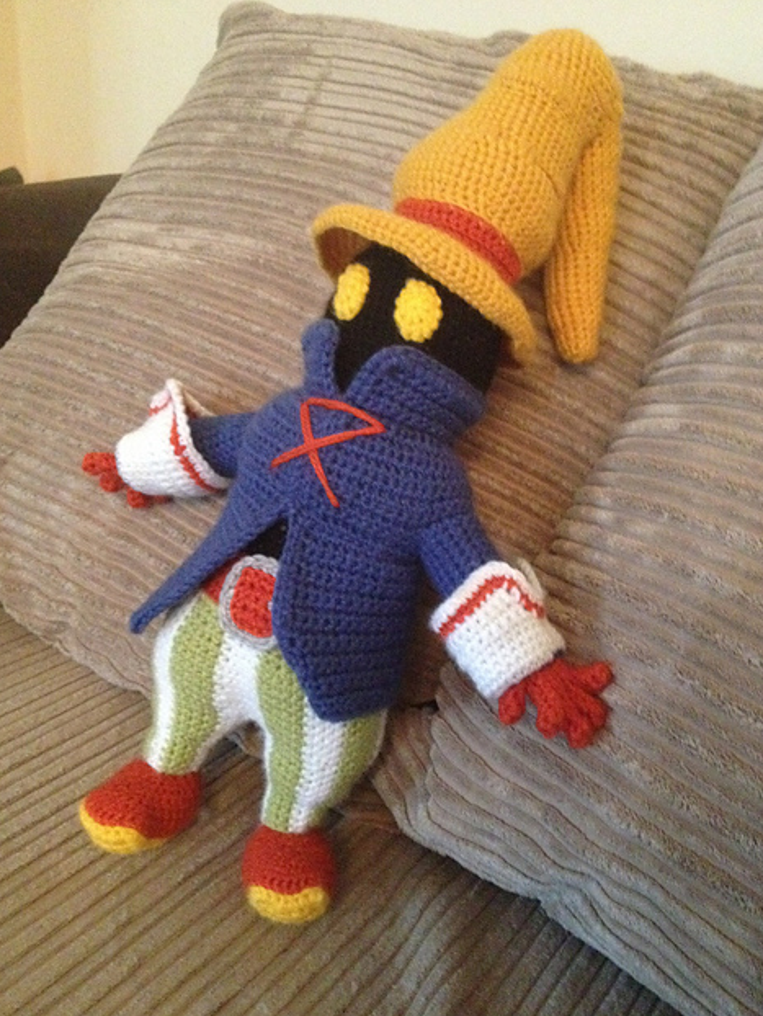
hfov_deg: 39.7
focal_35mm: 36
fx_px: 1057
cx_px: 381
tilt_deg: -30.3
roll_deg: -6.0
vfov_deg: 51.3
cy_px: 518
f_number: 2.4
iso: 800
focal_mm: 4.28
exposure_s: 1/15
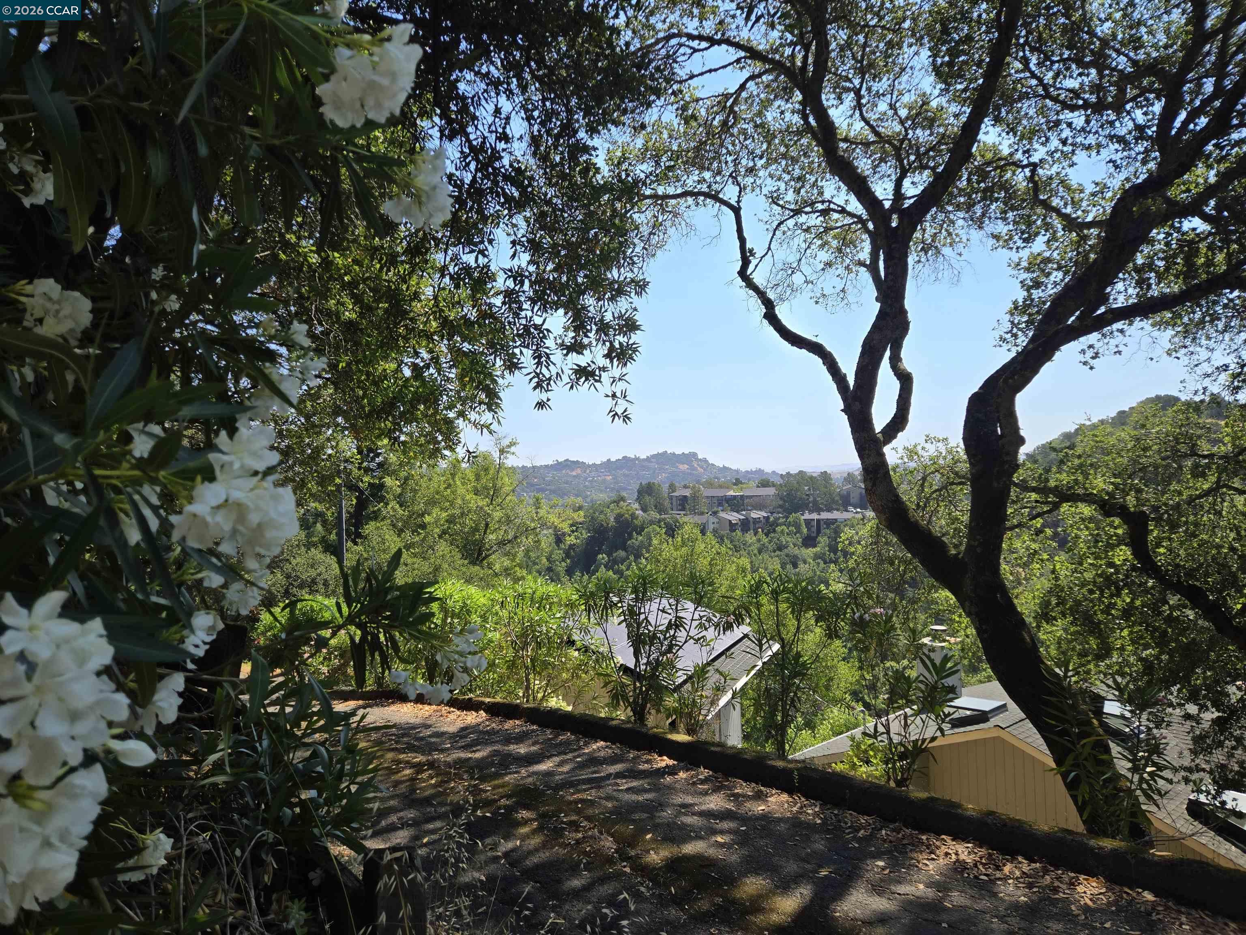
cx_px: 623
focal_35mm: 23
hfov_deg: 73.9
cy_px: 468
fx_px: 828
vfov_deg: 58.9
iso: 25
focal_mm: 5.4
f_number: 1.8
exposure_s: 1/1614
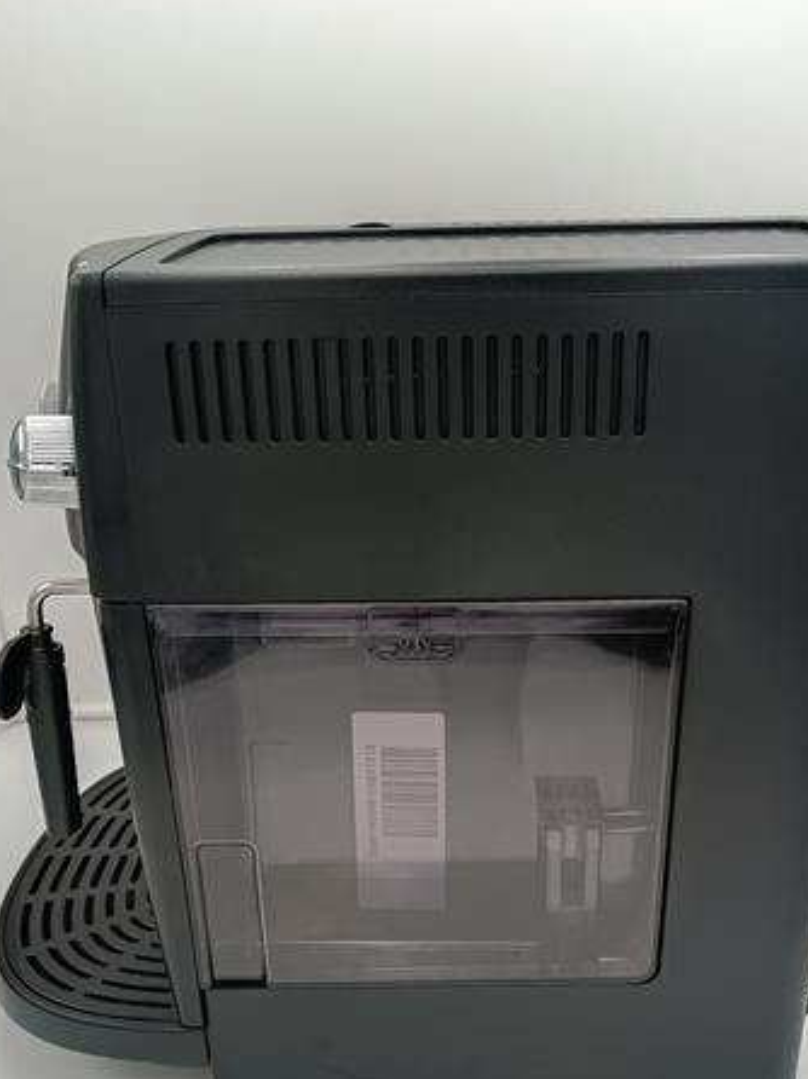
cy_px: 658
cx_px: 435
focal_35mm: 35
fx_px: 1090
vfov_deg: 52.2
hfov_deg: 40.6
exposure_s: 1/101
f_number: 1.8
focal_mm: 4.81
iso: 142
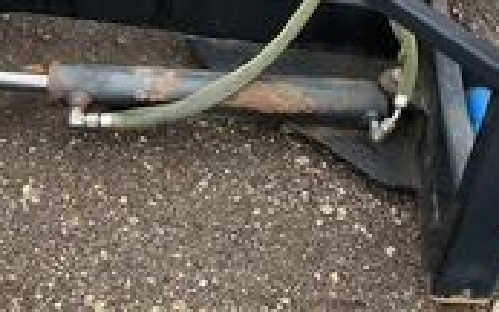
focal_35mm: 71
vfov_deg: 18.2
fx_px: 965
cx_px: 286
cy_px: 58
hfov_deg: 28.9
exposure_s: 1/122
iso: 40
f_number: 1.8
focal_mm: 3
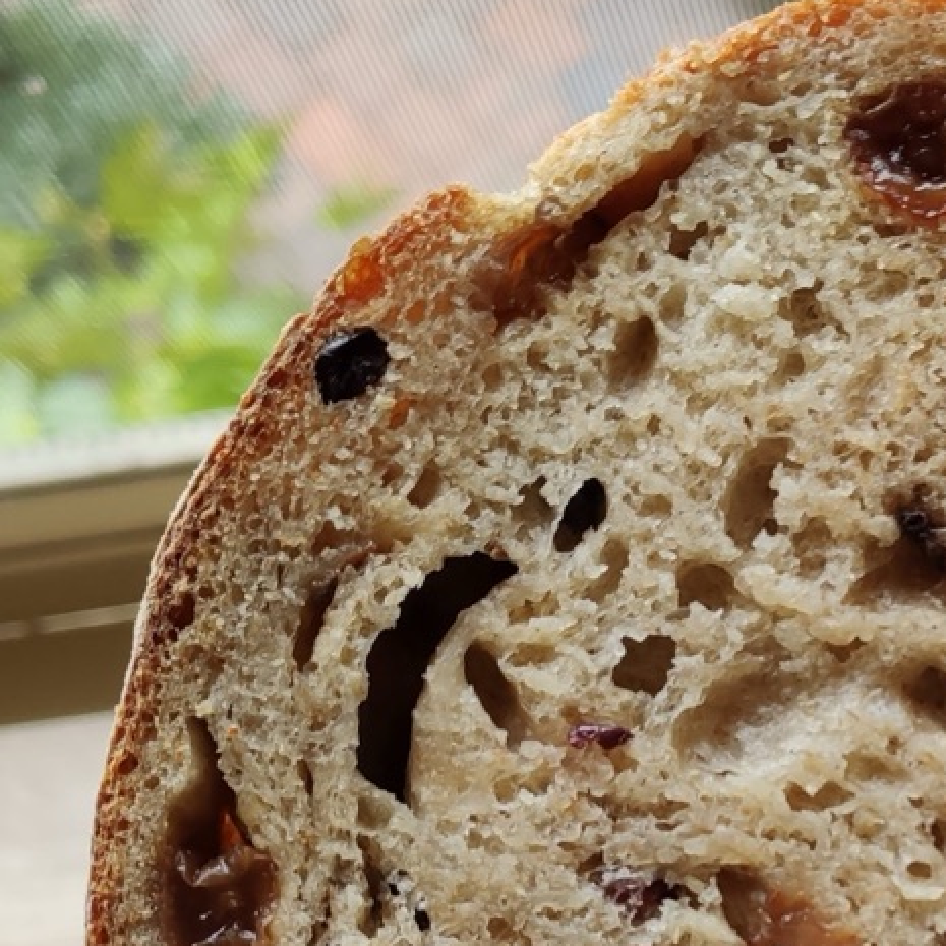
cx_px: 1139
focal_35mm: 79
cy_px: 940
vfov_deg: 21.2
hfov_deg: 20.5
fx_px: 2443
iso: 112
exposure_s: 1/174
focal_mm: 4.75
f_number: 1.75
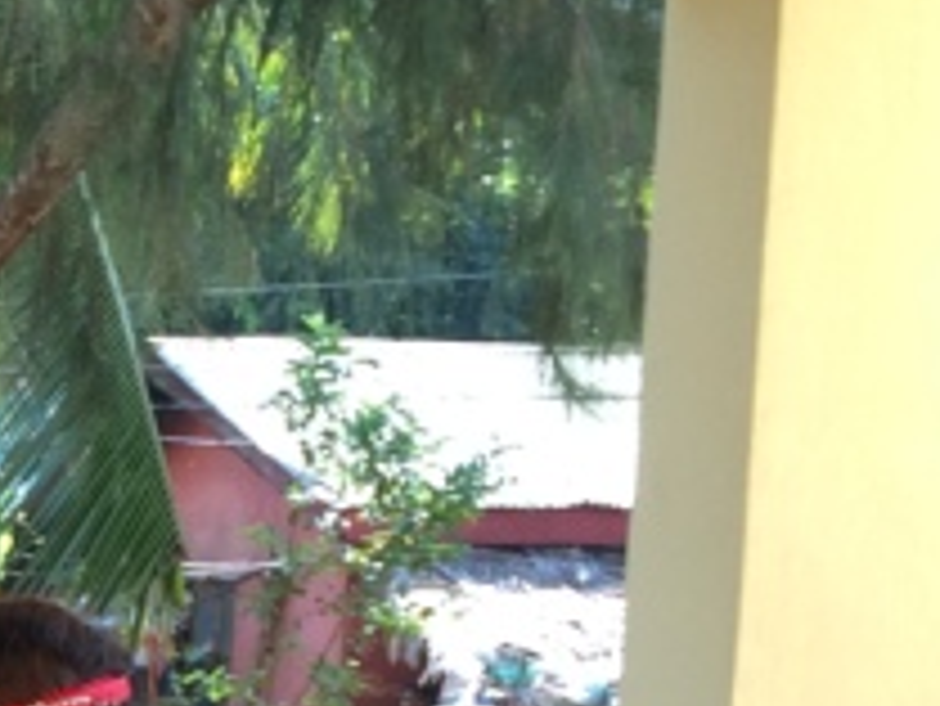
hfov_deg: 12.5
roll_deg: -2.3
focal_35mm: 142
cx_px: -850
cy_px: 1183
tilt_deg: -7.9
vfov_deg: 10.0
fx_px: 3858
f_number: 2.2
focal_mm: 4.15
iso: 32
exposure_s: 1/123
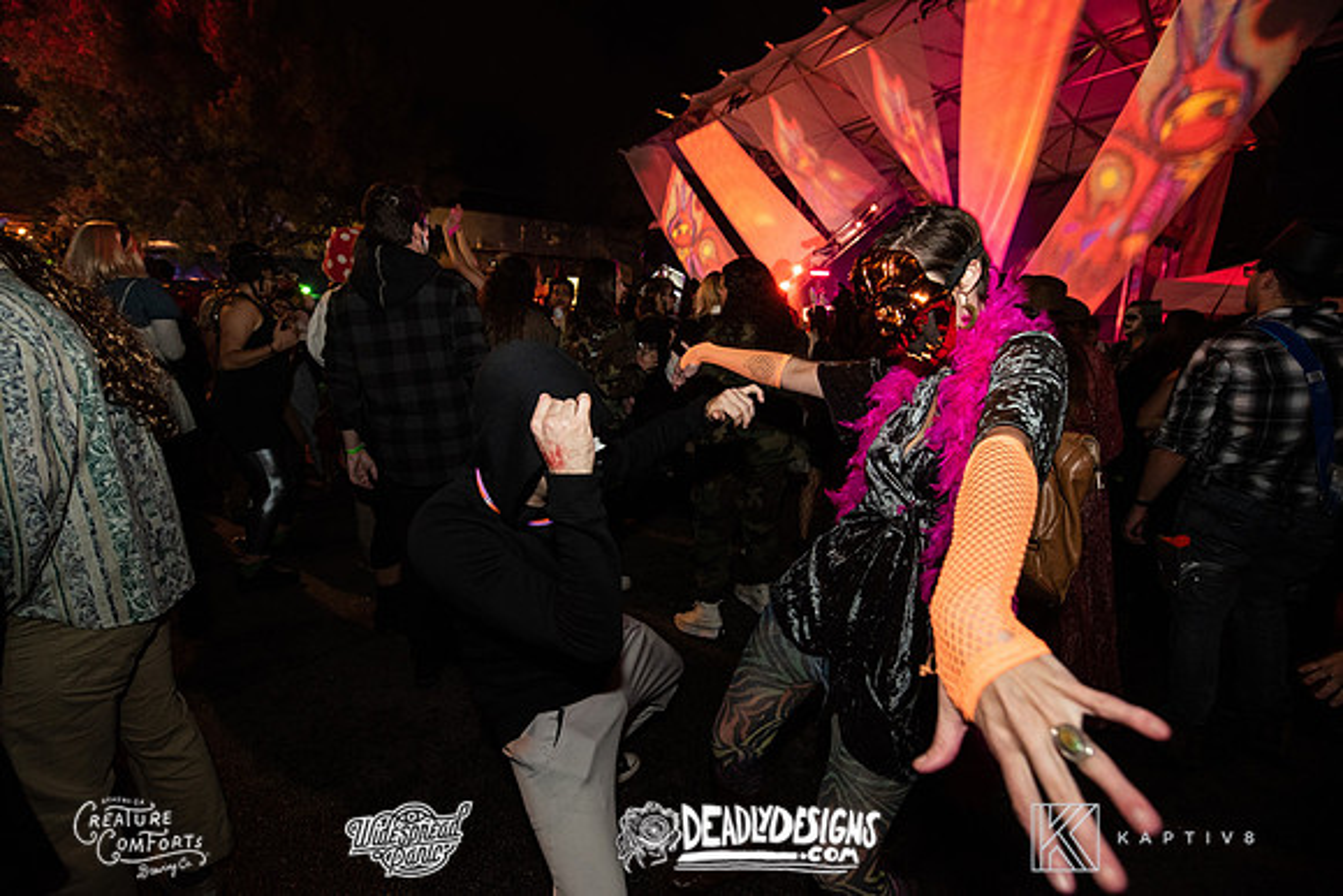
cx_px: 672
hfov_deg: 104.2
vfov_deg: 81.2
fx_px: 522
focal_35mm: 14
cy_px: 448
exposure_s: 1/60
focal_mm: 14
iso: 2000
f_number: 3.5
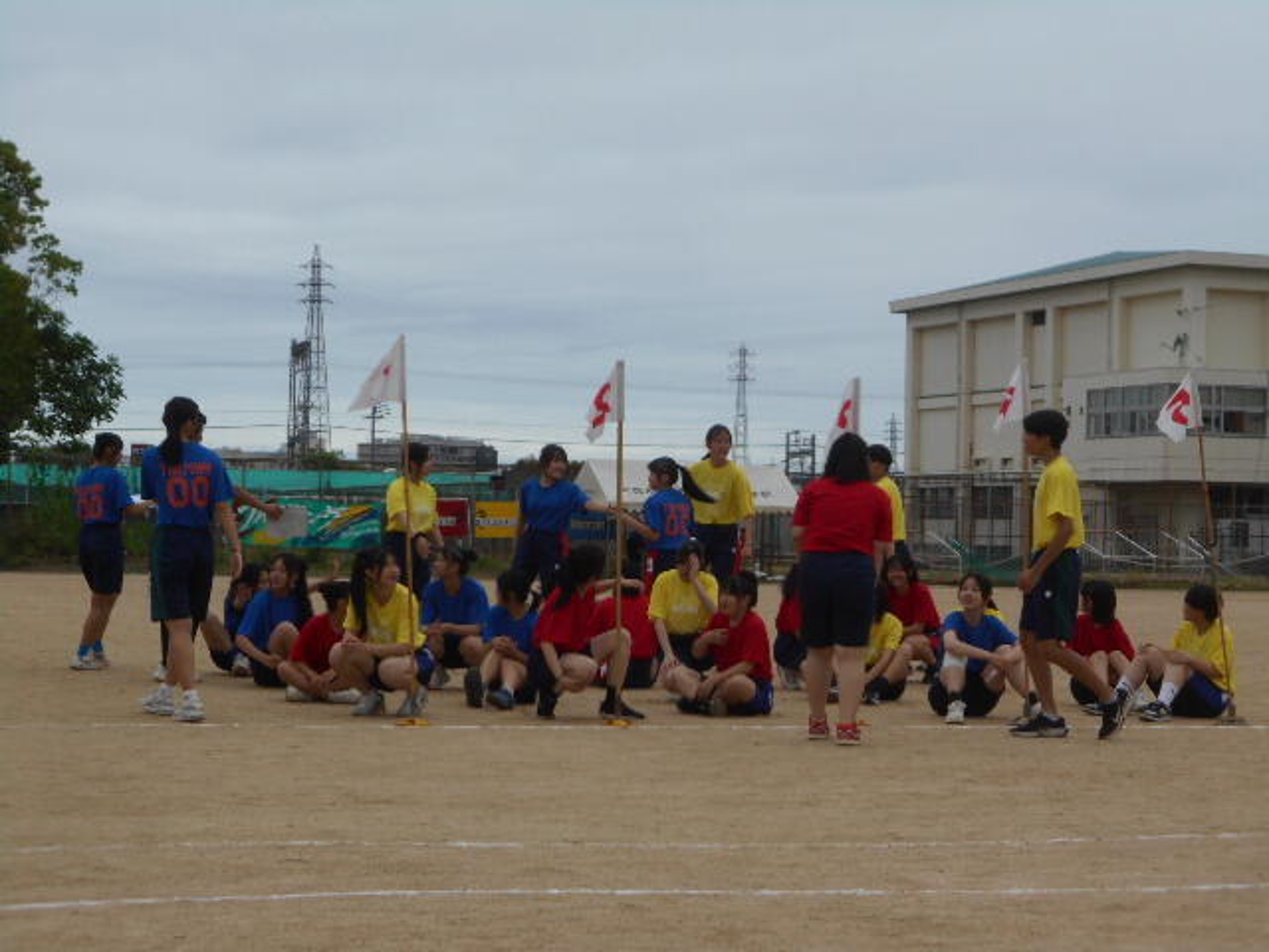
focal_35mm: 76
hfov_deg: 25.7
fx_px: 2786
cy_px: 476
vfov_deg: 19.4
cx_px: 634
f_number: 5.8
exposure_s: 1/500
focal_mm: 13.5
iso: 80
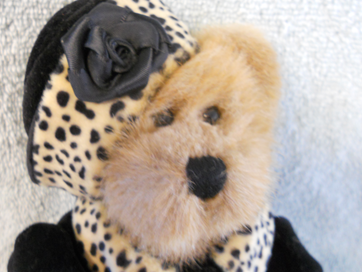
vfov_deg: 38.7
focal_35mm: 37
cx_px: 162
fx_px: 387
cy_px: 134
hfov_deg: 50.1
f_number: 3.5
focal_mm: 5.8
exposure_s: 1/10
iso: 400
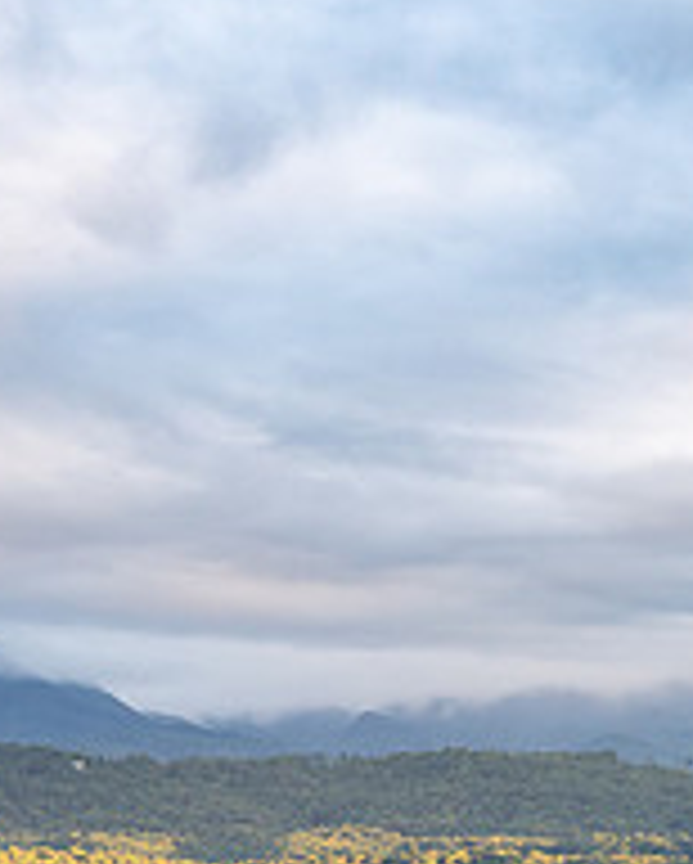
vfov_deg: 9.7
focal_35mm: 198
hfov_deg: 7.8
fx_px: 5068
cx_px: 698
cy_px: 811
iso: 640
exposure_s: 1/60
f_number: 8
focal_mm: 70
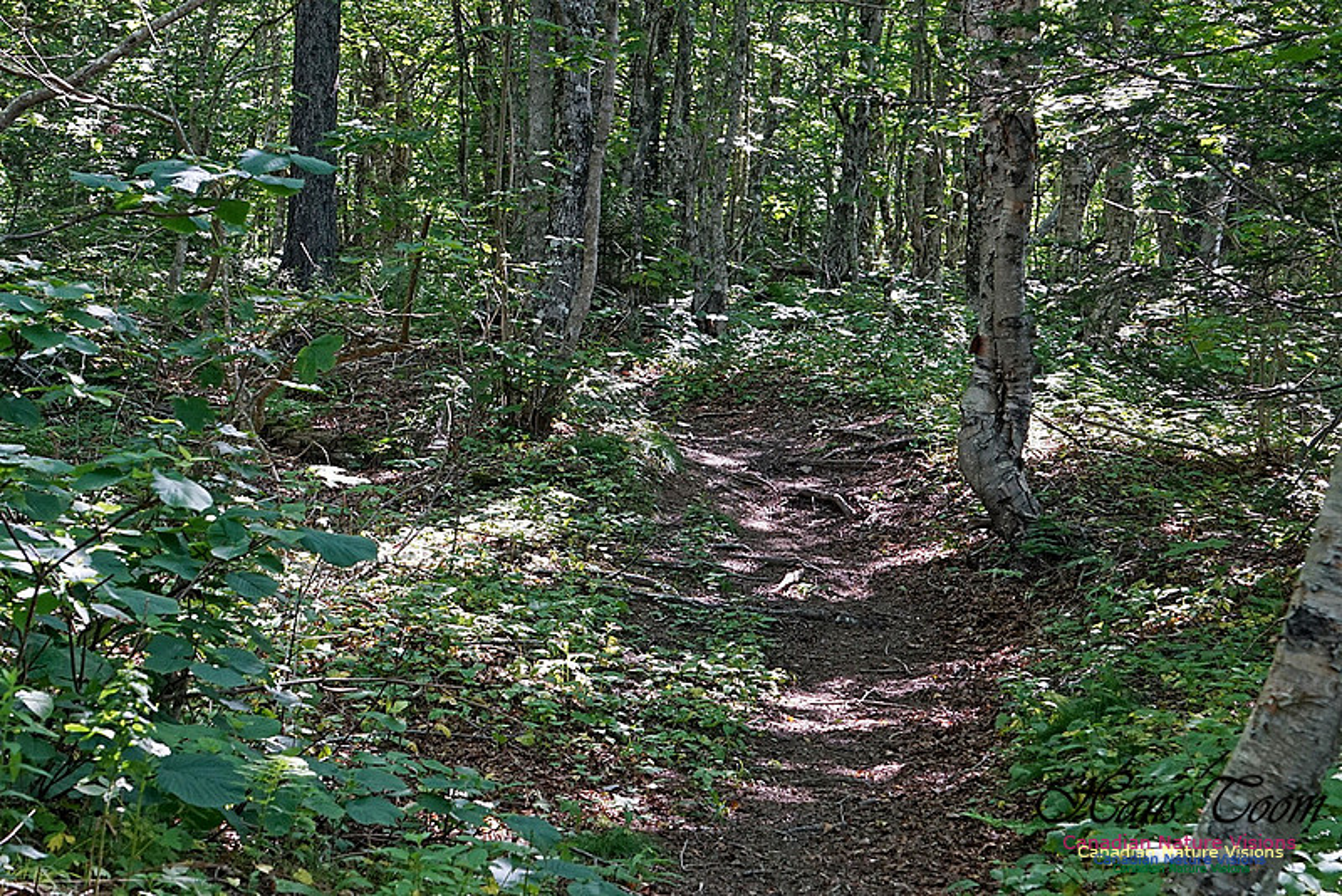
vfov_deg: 16.6
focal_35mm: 82
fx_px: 3076
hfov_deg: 24.6
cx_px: 671
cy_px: 448
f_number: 9
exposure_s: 1/50
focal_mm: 55
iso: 800
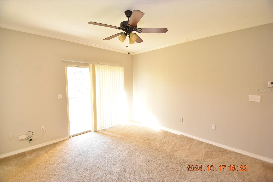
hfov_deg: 100.4
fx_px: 114
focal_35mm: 15
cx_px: 136
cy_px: 91
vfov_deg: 77.3
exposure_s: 1/80
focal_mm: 10
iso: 800
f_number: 4.5
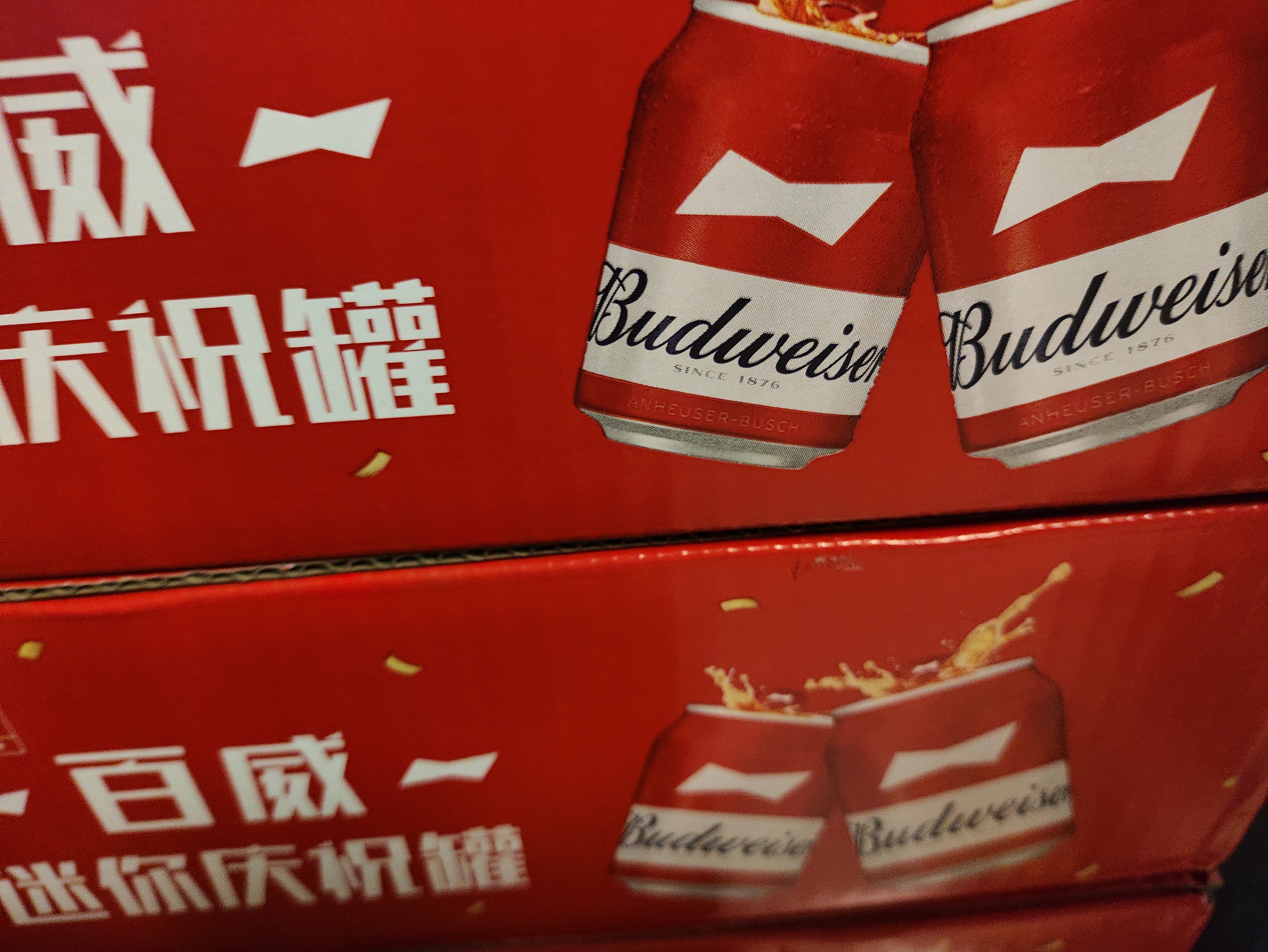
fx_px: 879
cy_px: 476
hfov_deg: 71.6
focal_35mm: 24
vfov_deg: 56.9
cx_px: 634
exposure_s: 1/33.3
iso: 782
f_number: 1.8
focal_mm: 4.68
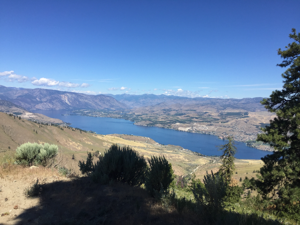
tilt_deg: -2.0
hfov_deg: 61.7
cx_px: 150
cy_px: 112
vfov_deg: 48.2
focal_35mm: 29
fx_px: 251
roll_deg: -2.3
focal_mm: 4.15
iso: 32
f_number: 2.2
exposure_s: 1/2475
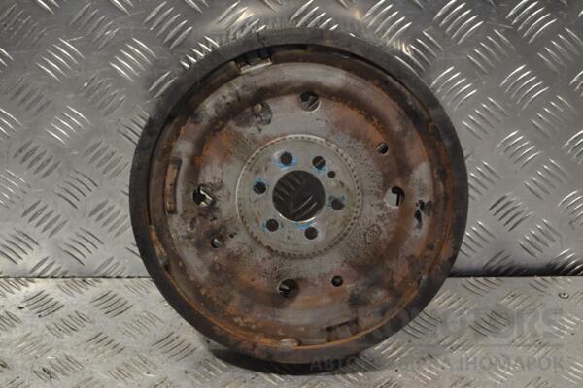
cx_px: 292
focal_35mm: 72
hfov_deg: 28.1
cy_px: 194
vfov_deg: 18.9
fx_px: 1166
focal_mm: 48
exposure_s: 1/60
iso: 400
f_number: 5.6
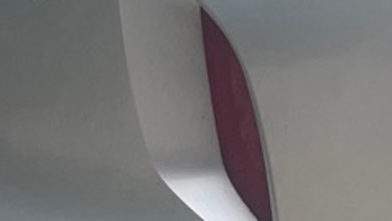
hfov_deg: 9.7
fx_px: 2225
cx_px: 651
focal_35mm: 214
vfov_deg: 5.2
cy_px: -546
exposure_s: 1/493
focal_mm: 4.2
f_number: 1.6
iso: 32
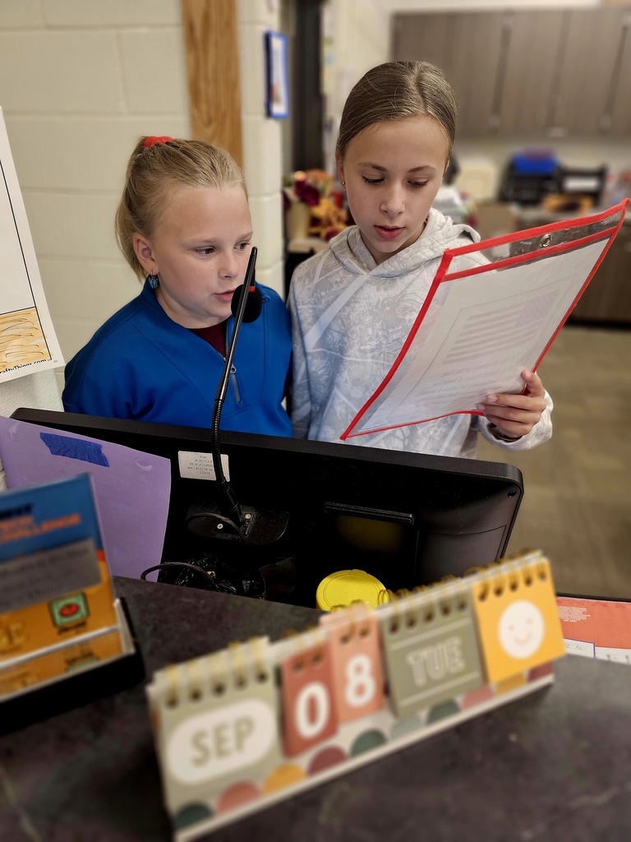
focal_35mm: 23
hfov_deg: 58.9
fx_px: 559
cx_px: 316
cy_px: 421
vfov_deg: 73.9
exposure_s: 1/120
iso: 400
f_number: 1.7
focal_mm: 6.3
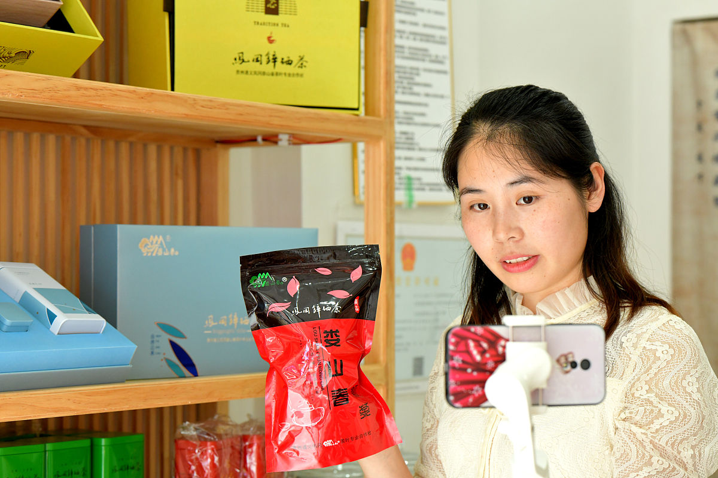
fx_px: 1695
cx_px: 359
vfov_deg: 16.1
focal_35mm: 85
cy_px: 239
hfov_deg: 23.9
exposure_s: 1/100
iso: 2500
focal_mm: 85
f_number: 5.6
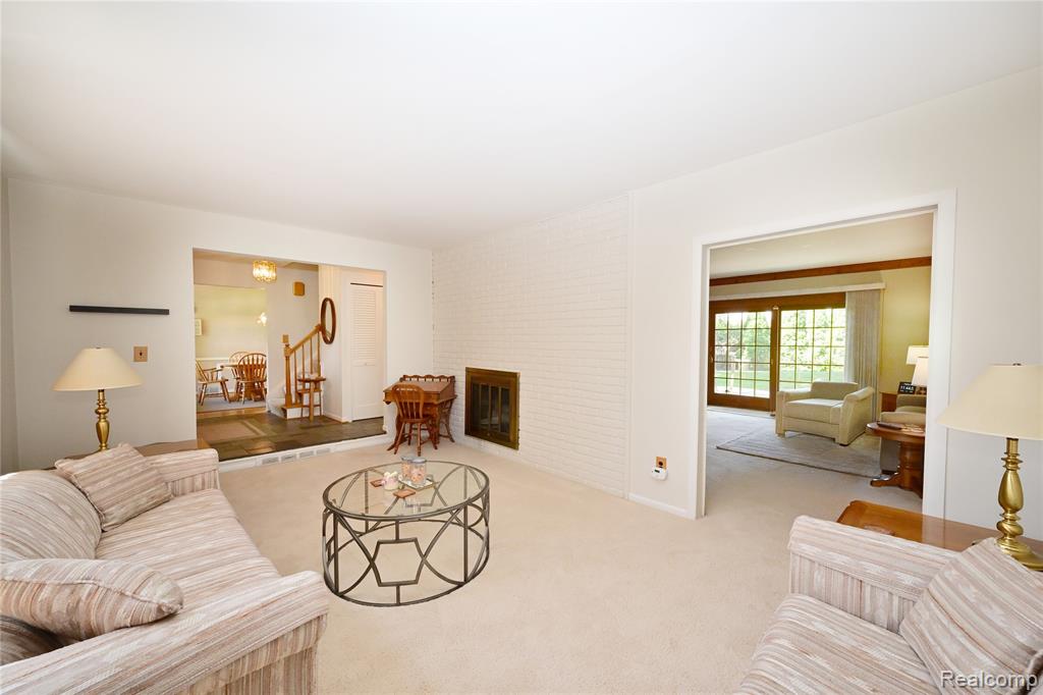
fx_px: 405
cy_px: 348
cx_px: 522
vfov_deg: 81.2
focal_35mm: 14
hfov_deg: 104.3
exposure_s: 1/60
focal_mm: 14
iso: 1250
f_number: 9
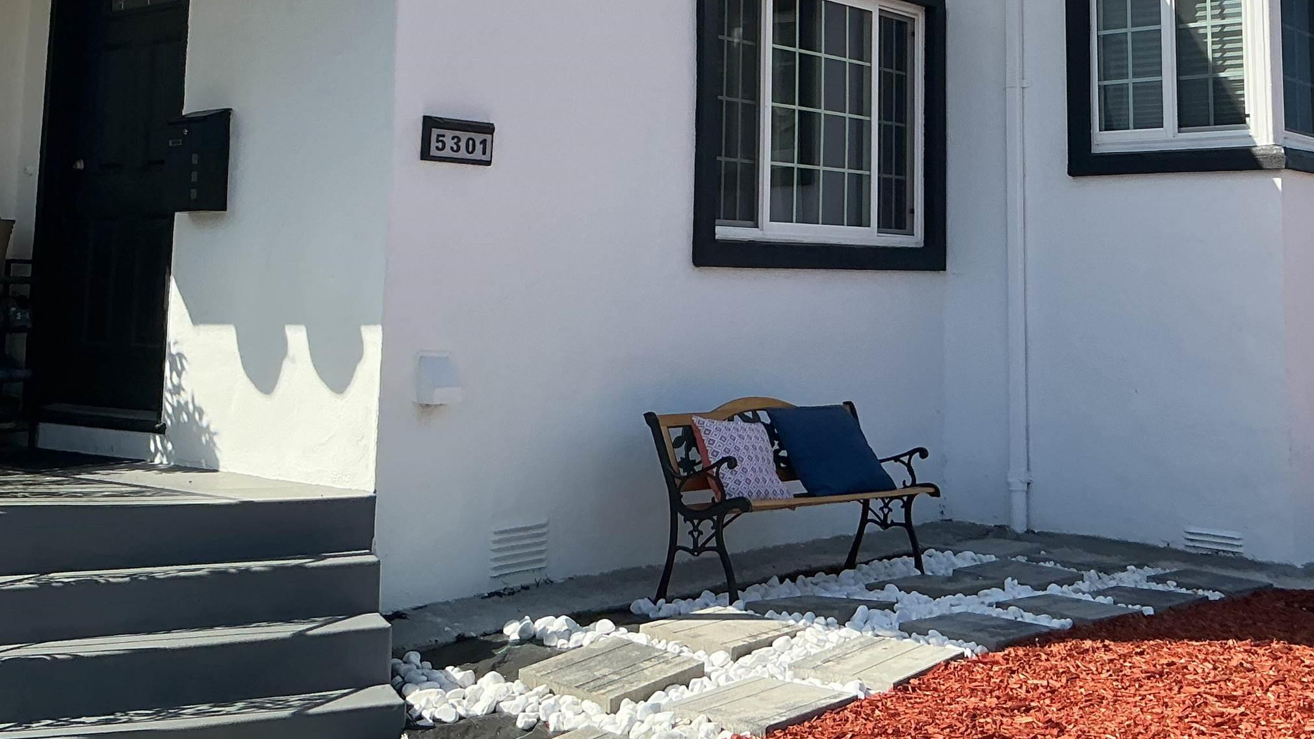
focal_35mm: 48
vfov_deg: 24.2
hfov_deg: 42.3
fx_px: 1672
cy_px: 77
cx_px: 873
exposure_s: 1/1626
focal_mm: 3
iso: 25
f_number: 1.8
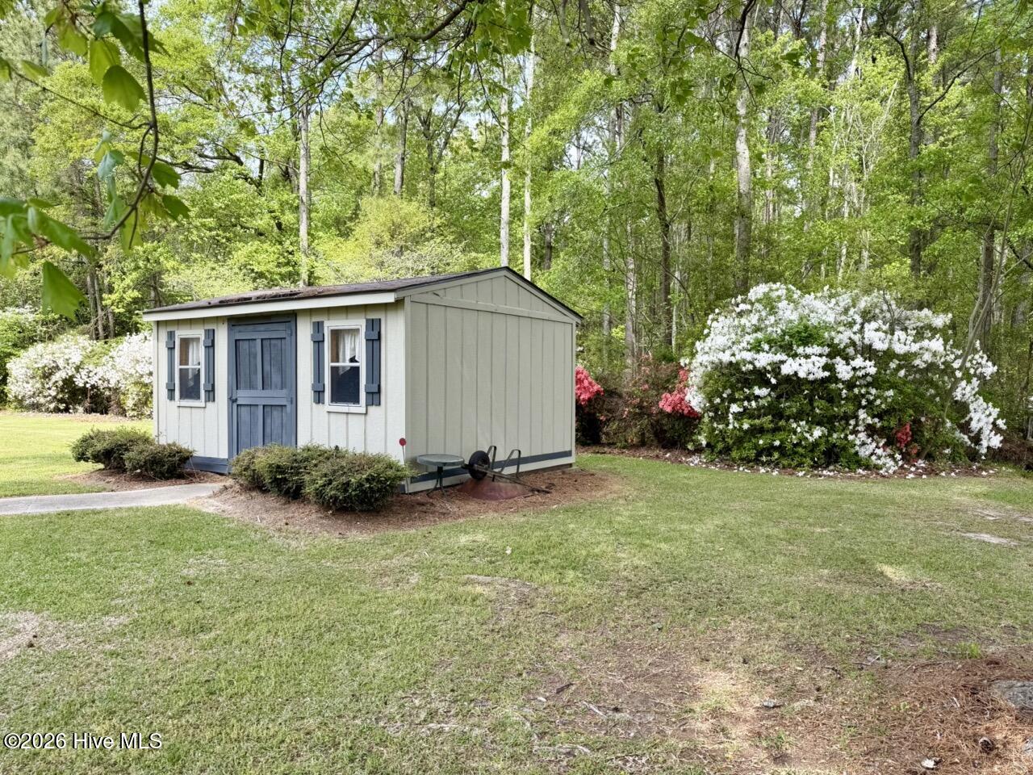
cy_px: 388
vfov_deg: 56.8
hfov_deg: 71.6
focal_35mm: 24
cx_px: 516
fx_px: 716
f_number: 1.78
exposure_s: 1/858
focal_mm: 6.76
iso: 80
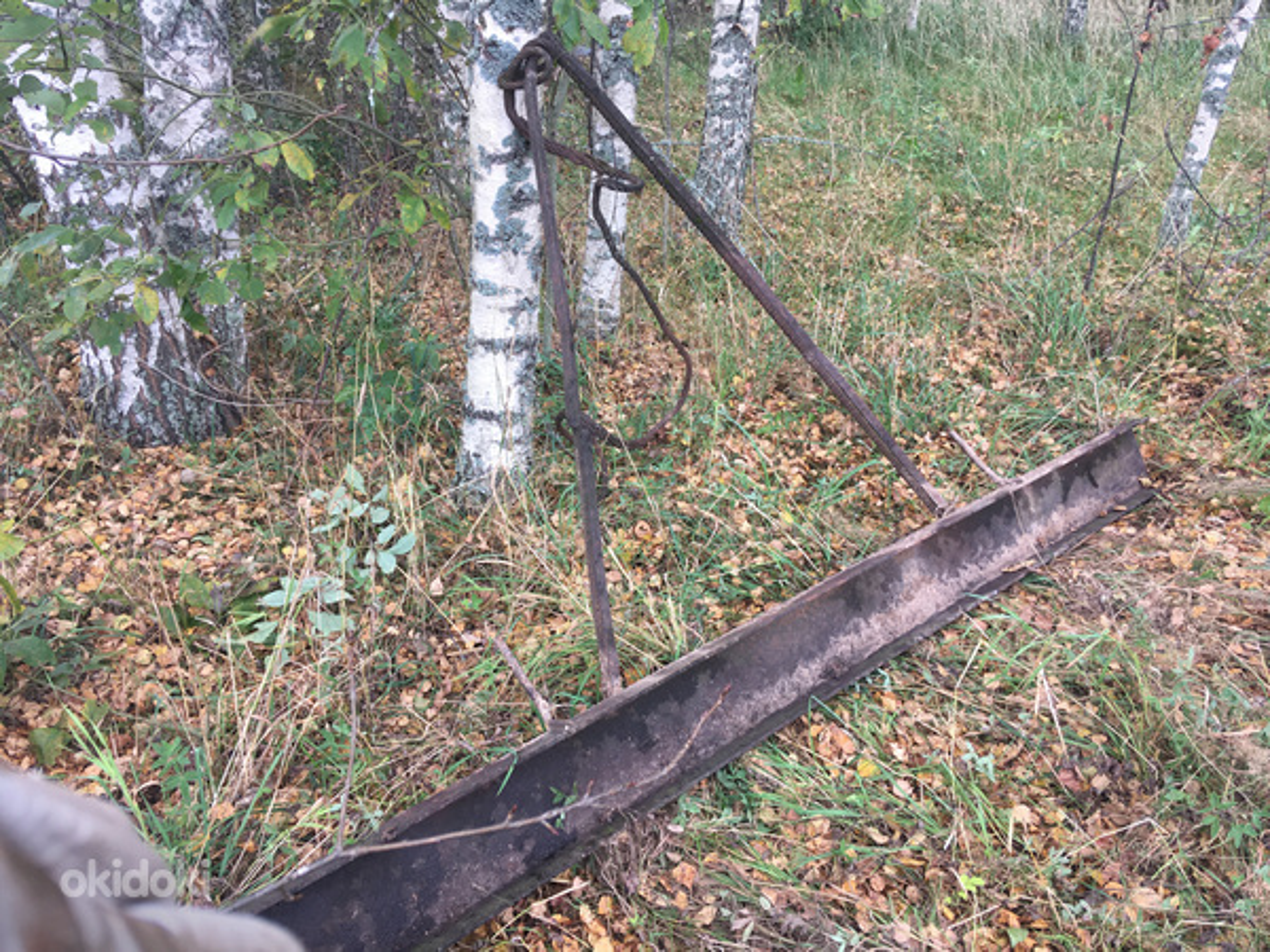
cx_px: 635
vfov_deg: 48.2
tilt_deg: -26.8
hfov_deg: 61.7
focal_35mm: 29
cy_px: 476
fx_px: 1064
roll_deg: -1.8
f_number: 2.2
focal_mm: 4.15
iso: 32
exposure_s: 1/50
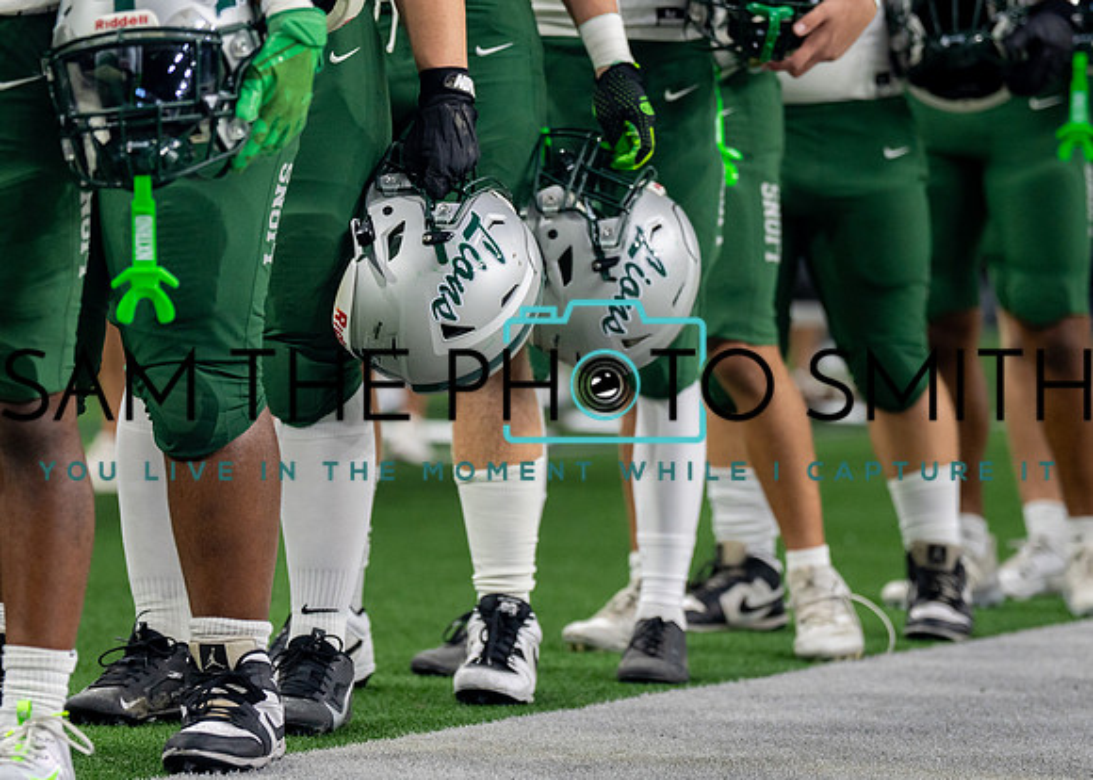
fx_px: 6690
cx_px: 429
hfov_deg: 9.3
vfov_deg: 6.7
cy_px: 363
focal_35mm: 216
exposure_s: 1/400
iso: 640
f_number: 2.8
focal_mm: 129
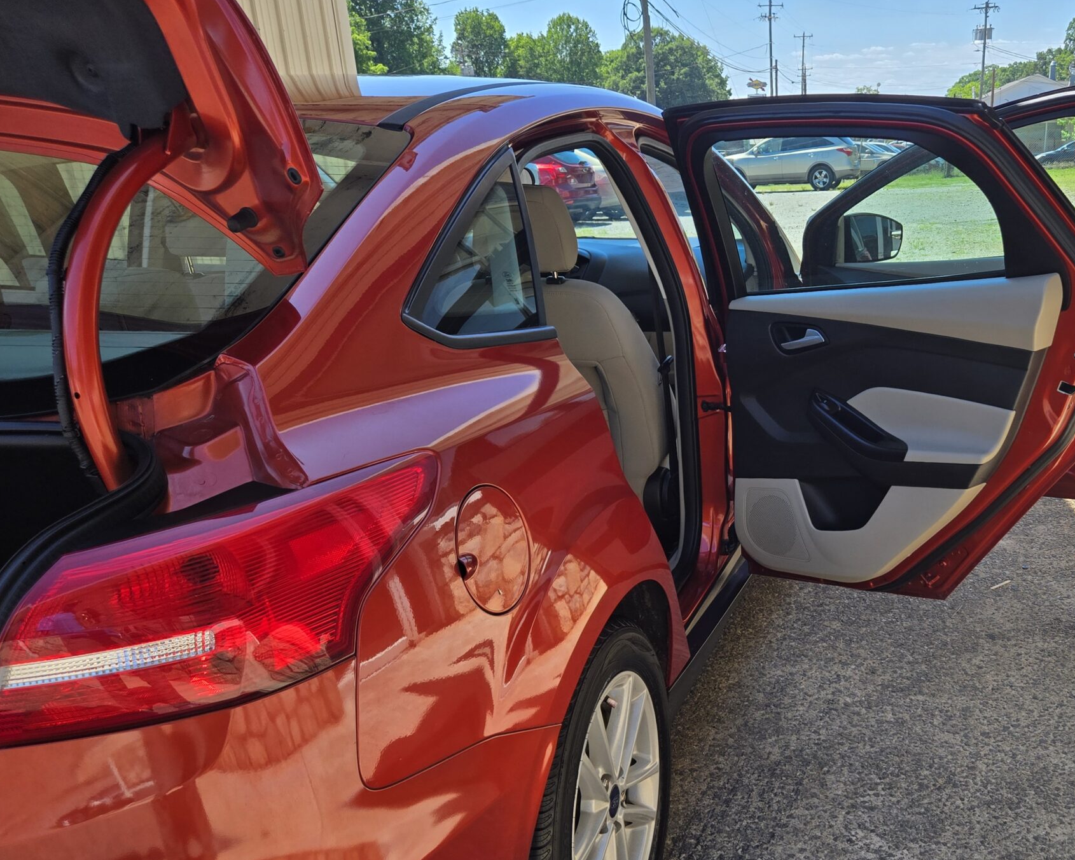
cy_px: 578
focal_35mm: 34
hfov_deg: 51.6
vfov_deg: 42.7
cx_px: 738
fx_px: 1082
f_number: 1.8
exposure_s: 1/1030
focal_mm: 5.4
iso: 25
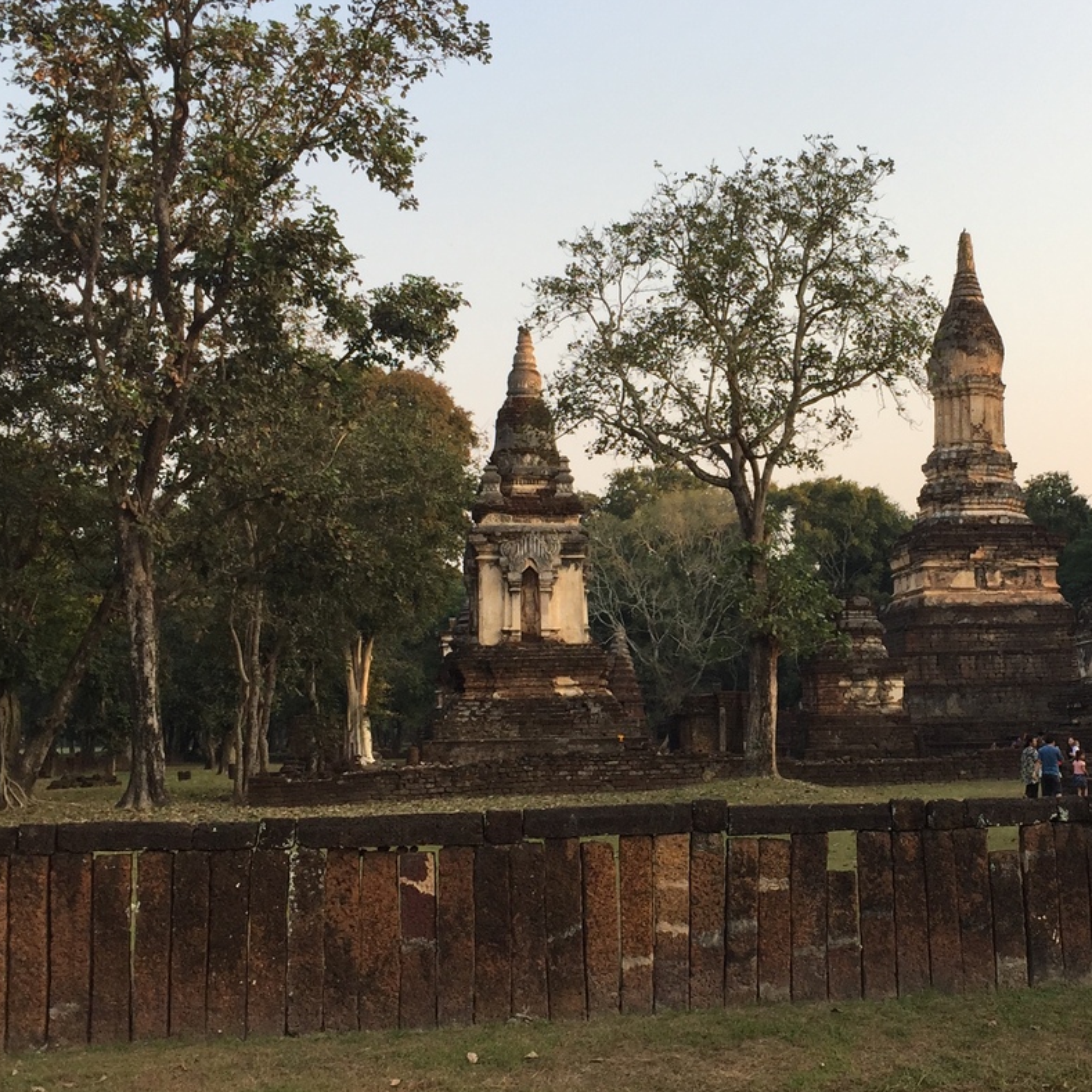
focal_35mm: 52
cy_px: 534
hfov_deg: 32.2
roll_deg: +0.1
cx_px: 812
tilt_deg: +5.6
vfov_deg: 32.8
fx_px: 1856
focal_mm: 4.15
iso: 32
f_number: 2.2
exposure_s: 1/319
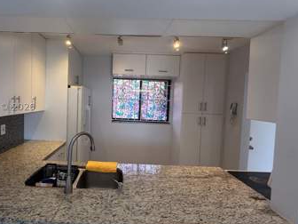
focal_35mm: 20
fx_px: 172
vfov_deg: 65.9
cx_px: 116
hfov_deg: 80.6
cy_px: 107
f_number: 2.2
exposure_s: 1/120
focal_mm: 2.22
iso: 250
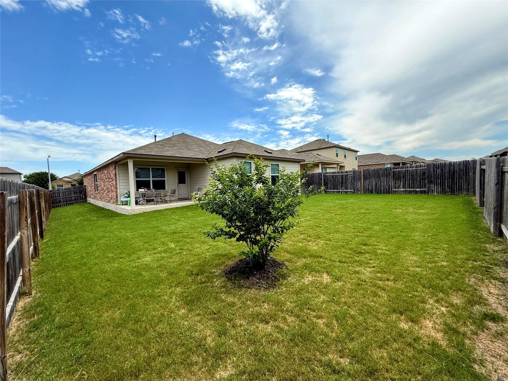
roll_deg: +2.1
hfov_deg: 102.1
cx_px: 254
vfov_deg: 85.7
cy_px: 190
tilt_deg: -0.1
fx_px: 205
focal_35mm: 14
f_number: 2.2
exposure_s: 1/1105
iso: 50
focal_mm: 2.22
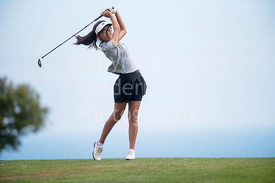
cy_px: 92
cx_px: 138
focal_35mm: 300
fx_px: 2292
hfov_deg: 6.9
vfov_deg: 4.6
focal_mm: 300
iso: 400
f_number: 4
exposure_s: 1/4000
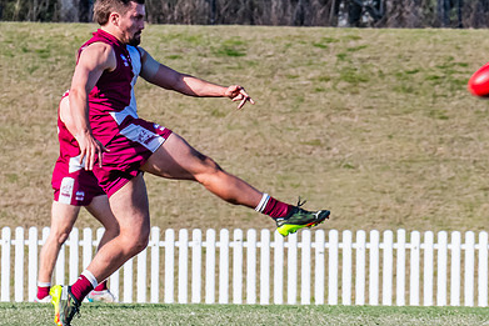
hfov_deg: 1.8
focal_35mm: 1123
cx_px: 184
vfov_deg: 1.2
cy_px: 195
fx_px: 15259
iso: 800
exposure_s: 1/640
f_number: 14
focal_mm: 310
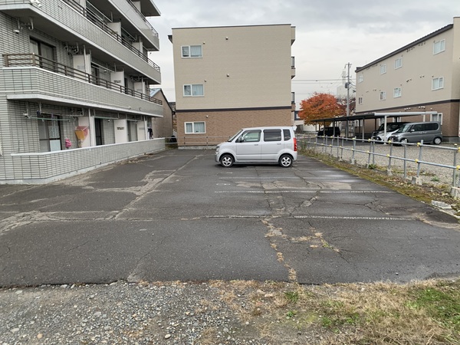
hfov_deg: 67.3
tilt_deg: -5.7
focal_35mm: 26
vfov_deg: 53.1
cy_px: 172
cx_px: 230
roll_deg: +2.7
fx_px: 346
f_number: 1.8
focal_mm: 4.25
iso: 80
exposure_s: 1/121
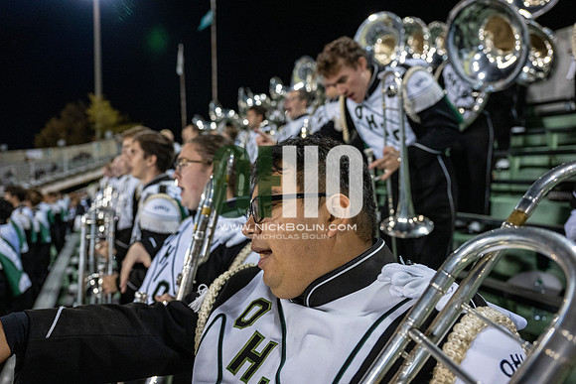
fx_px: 400
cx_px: 288
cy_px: 192
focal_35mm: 25
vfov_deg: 51.3
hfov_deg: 71.5
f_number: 3.2
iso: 2000
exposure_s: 1/500
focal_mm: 25
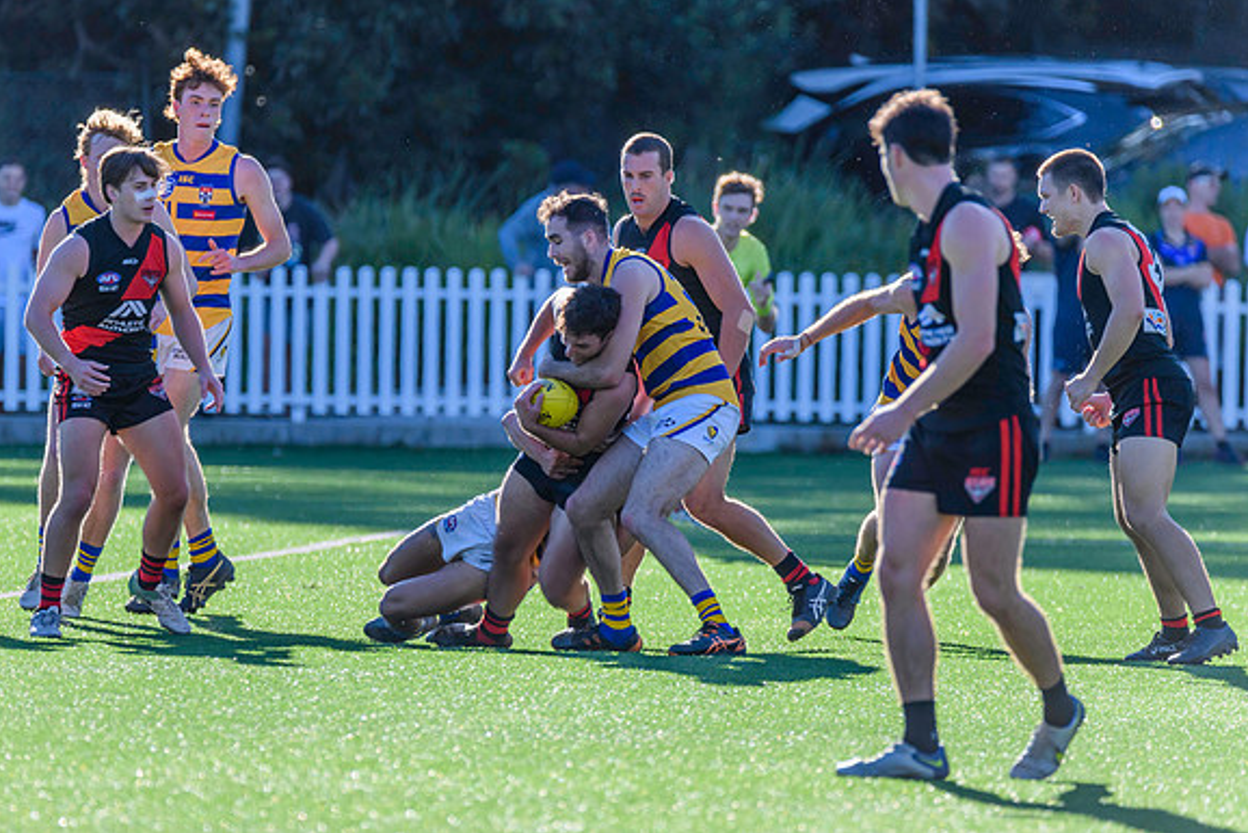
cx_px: 564
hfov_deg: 3.6
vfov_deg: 2.4
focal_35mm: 568
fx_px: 19694
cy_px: 471
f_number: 7.1
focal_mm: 460
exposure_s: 1/2000
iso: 800
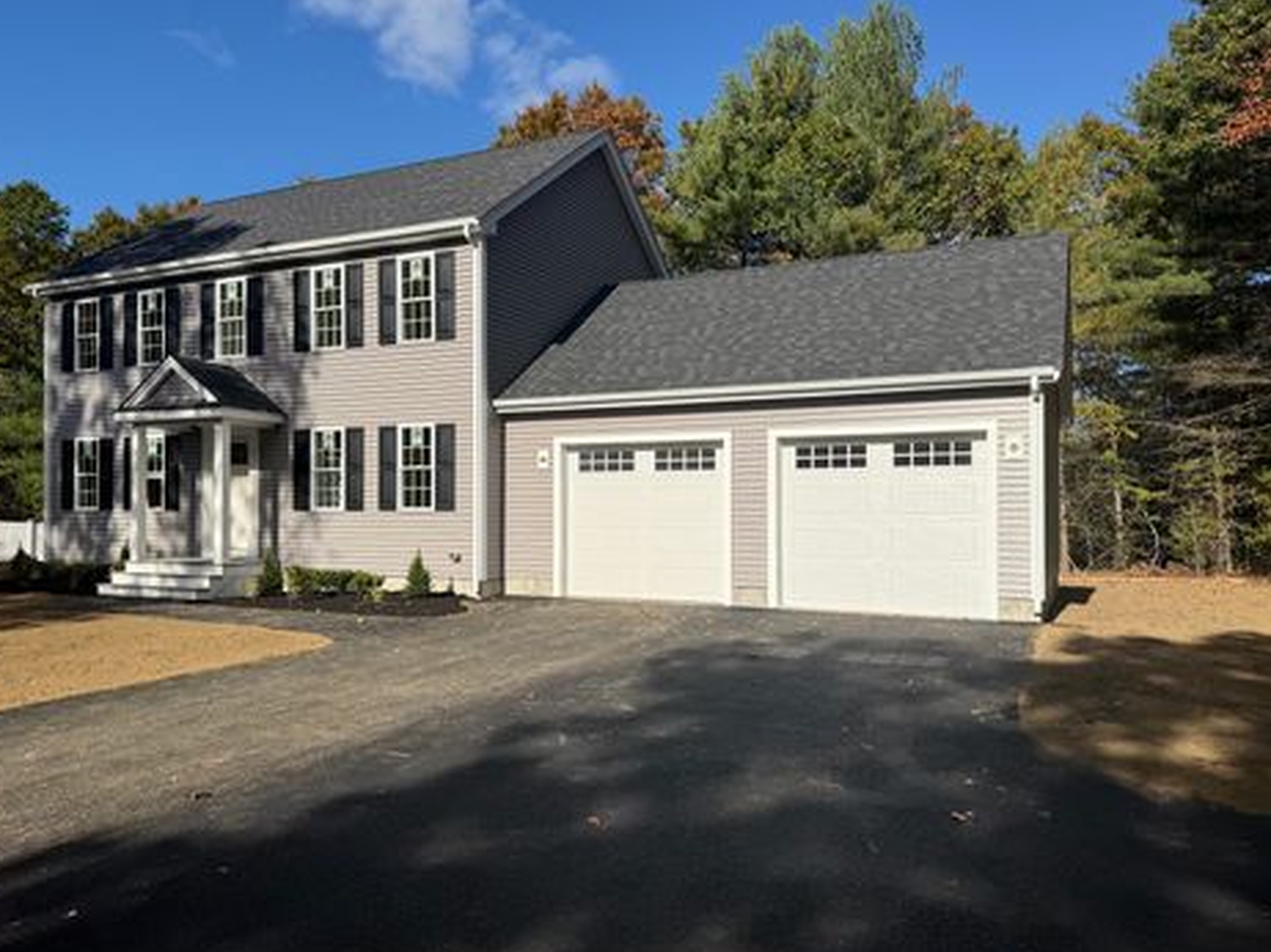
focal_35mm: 26
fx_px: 954
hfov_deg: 67.3
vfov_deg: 53.0
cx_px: 602
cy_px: 491
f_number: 1.78
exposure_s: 1/6173
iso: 80
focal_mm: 6.76
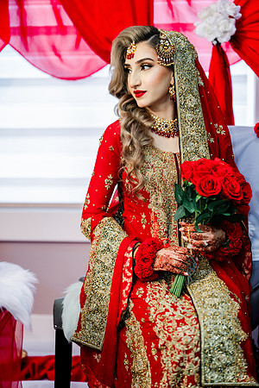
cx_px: 130
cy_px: 194
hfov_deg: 18.2
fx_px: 809
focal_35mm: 75
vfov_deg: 27.0
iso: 1000
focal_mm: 75
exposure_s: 1/200
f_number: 2
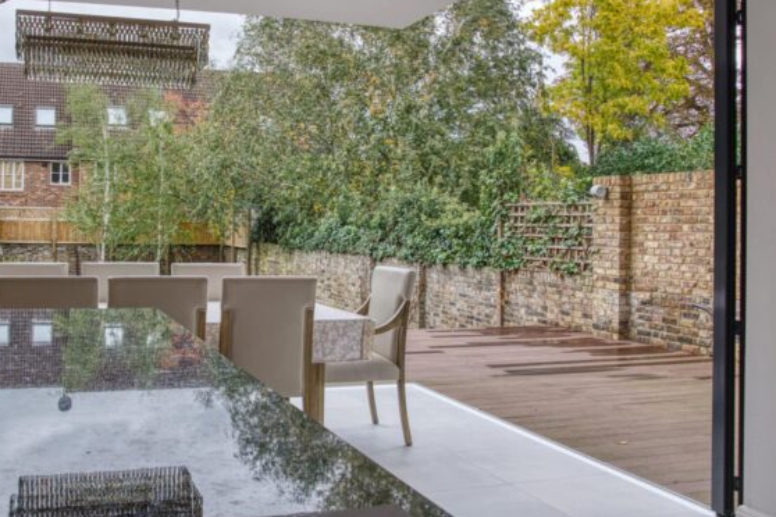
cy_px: 209
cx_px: 280
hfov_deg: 51.2
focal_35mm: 37
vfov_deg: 35.8
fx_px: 797
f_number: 9
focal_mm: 18
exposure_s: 1/20
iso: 100
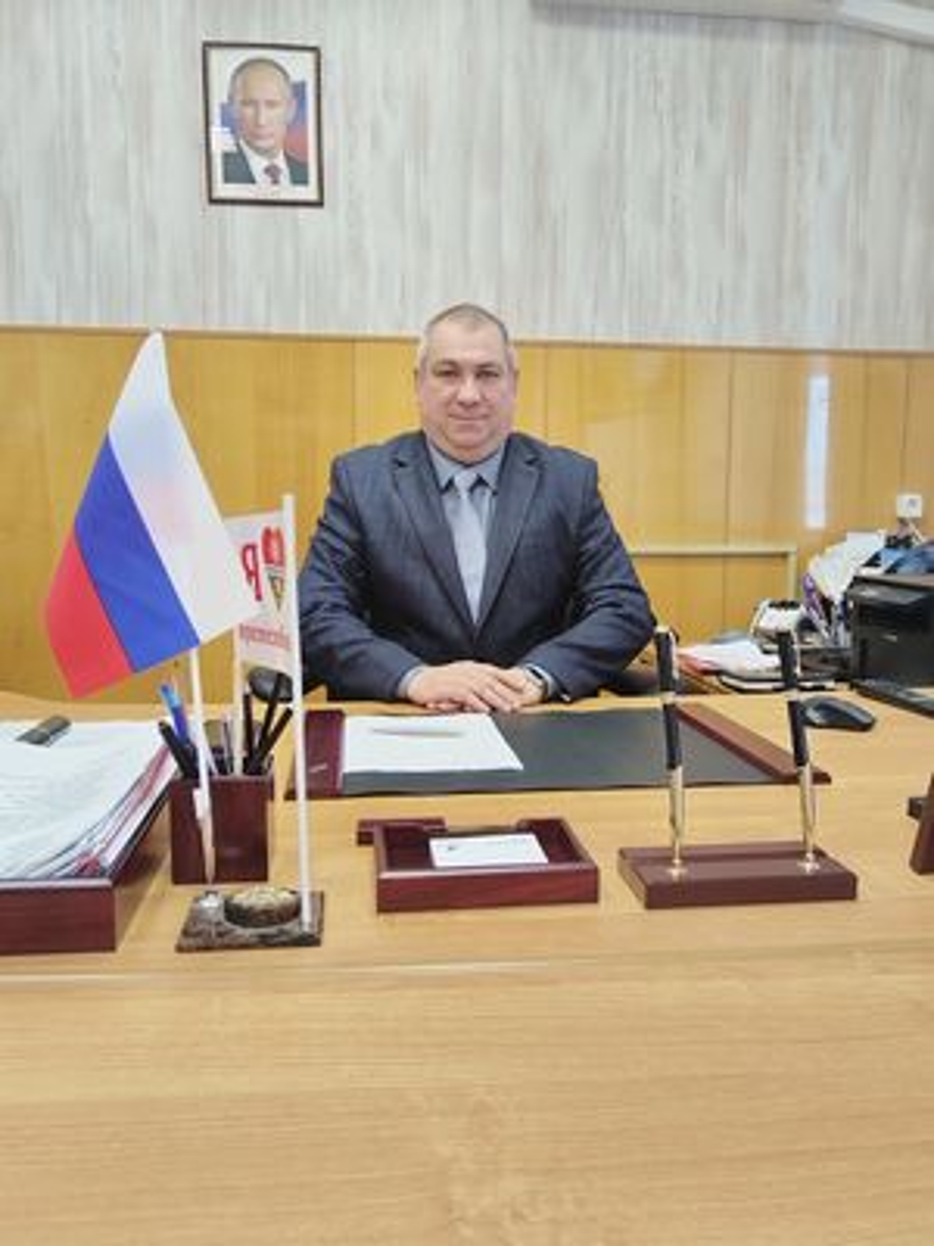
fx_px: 935
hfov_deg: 53.1
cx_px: 467
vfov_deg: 67.3
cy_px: 623
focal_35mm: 26
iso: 1264
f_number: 1.9
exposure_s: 1/100
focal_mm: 4.95
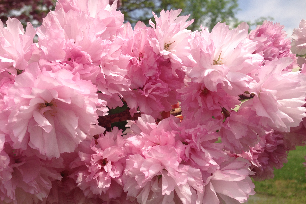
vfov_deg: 37.9
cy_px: 101
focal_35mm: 35
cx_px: 150
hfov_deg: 54.4
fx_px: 297
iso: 50
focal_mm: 4.13
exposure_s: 1/1642
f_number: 2.4
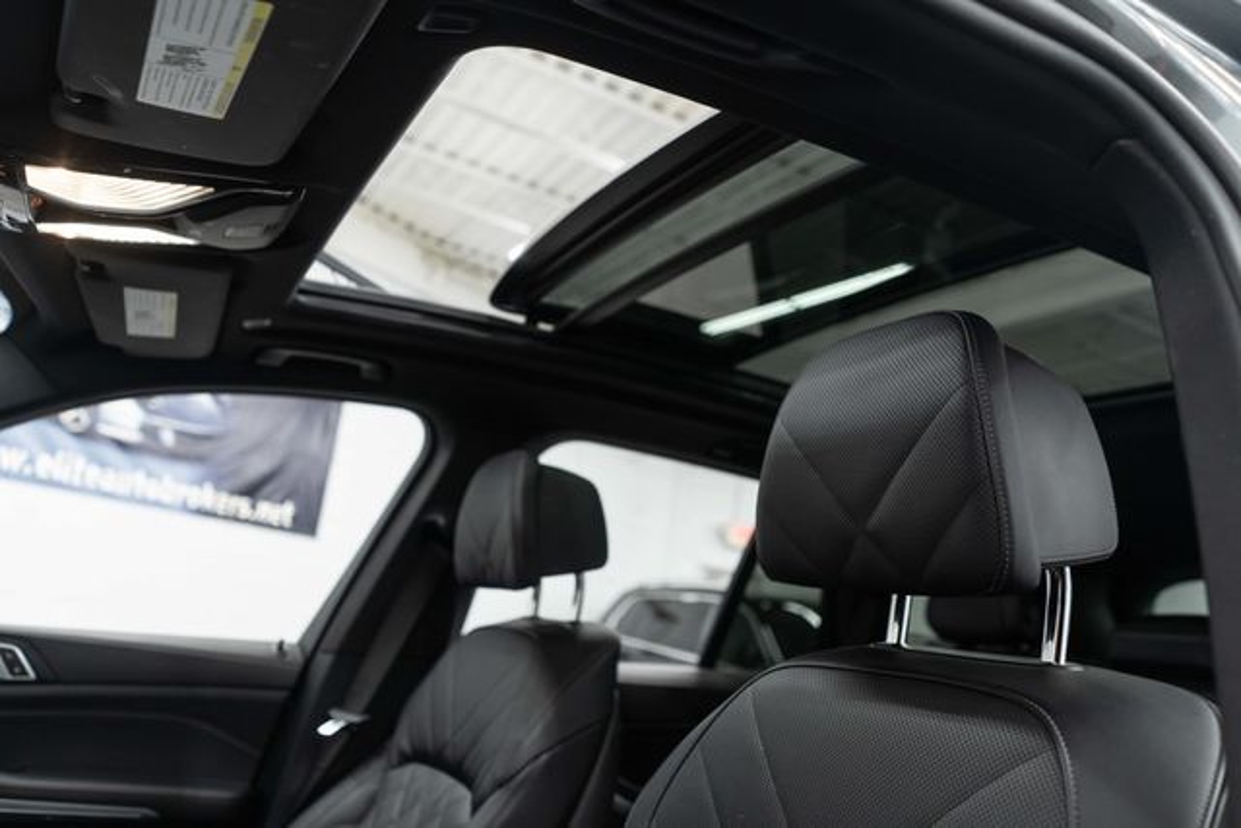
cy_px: 414
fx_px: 965
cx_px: 620
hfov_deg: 65.5
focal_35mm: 28
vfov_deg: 46.4
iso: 500
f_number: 3.2
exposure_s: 1/40
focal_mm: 28
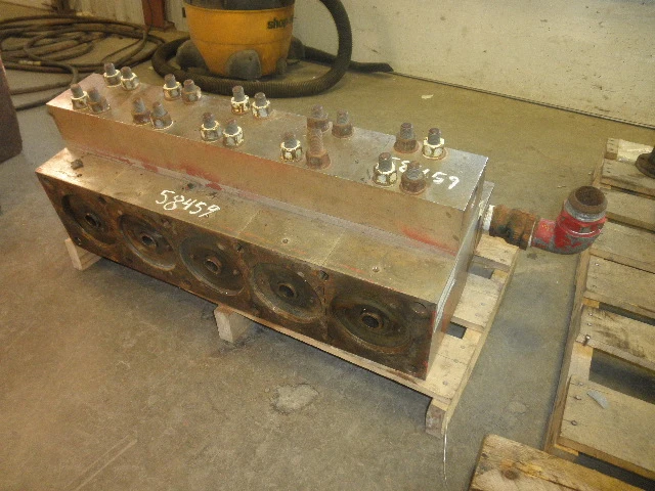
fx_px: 530
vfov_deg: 49.7
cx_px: 328
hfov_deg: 63.4
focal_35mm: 28
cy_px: 246
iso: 200
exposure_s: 1/30
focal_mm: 5
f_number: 3
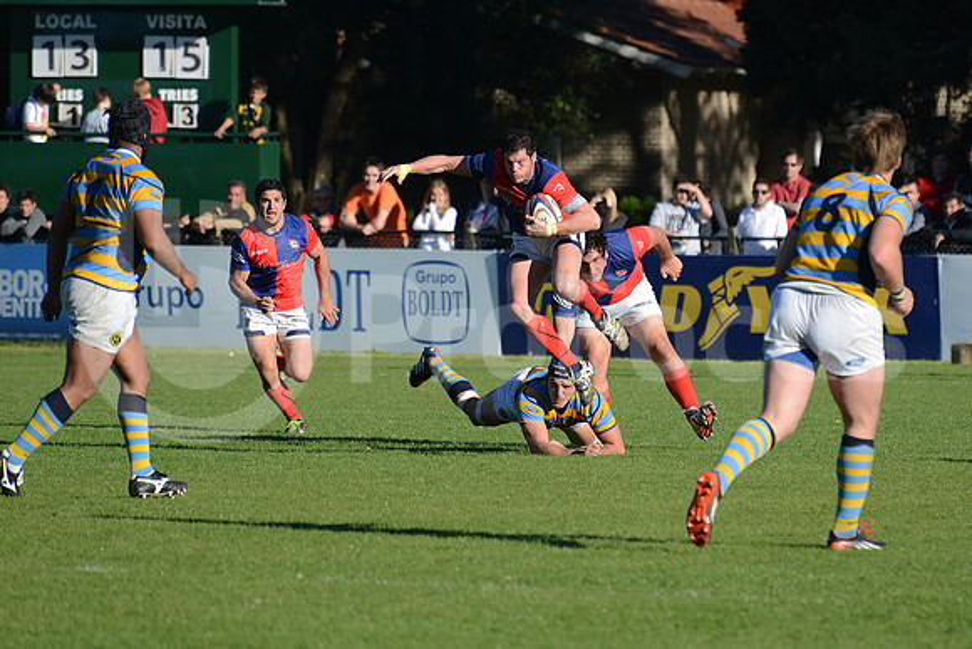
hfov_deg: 6.9
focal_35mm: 300
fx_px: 8102
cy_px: 324
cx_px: 486
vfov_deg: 4.6
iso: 400
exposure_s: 1/1250
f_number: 5.6
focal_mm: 300
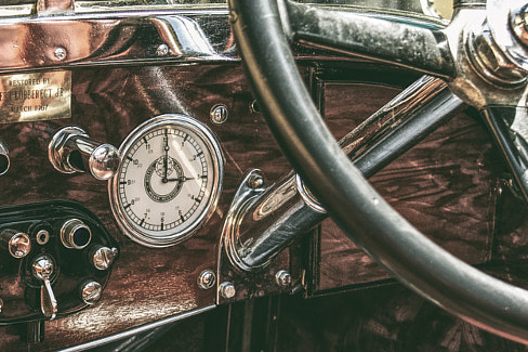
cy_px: 173
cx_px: 105
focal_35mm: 118
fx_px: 1730
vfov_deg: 11.6
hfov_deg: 17.2
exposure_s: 1/250
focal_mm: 36
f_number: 4
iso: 100
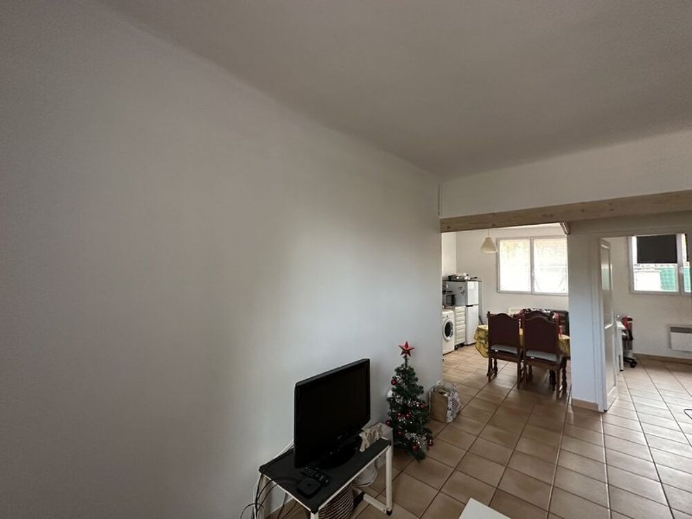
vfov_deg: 85.7
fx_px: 280
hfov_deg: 102.1
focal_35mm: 14
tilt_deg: +3.8
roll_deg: -1.4
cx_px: 346
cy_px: 260
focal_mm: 2.22
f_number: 2.2
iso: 800
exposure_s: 1/60
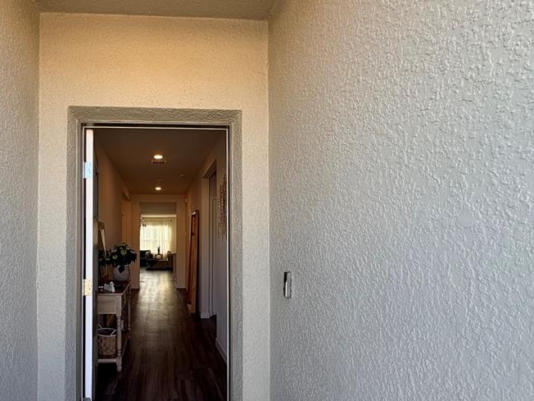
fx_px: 339
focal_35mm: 22
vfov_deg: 60.7
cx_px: 174
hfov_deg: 73.9
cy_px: 234
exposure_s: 1/120
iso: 40
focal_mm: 2.22
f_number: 2.2
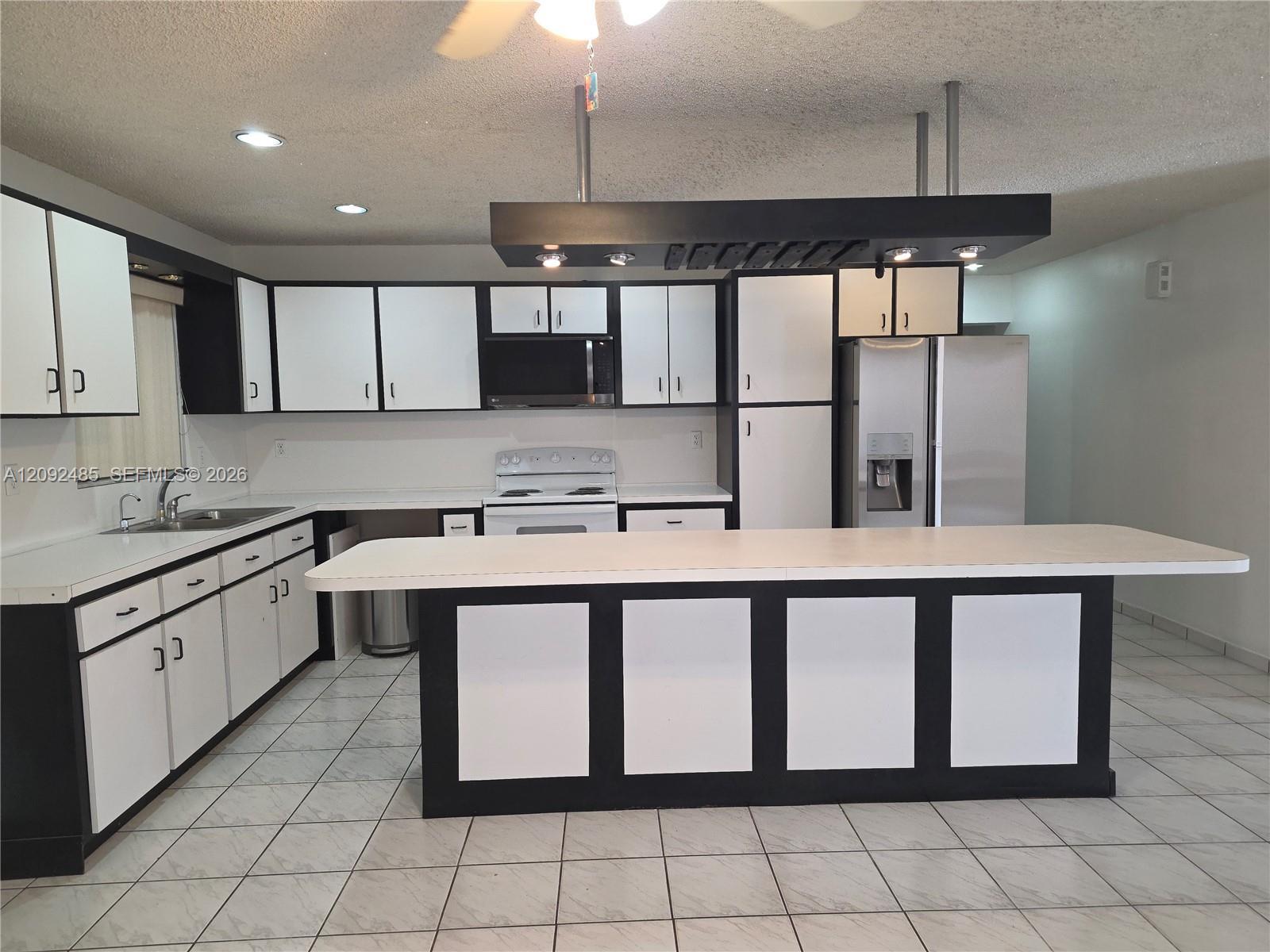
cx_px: 635
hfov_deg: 73.9
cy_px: 476
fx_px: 844
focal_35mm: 23
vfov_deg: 58.9
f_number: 1.7
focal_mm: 6.25
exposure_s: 1/120
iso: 200
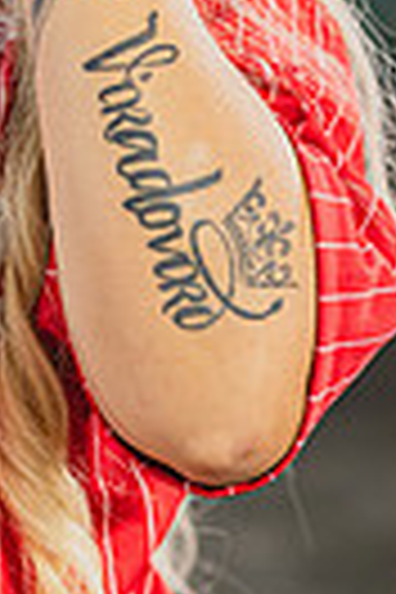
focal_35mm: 171
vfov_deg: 11.7
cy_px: -207
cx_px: -122
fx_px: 2821
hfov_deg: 7.9
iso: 1600
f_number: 2.2
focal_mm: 50
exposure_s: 1/200
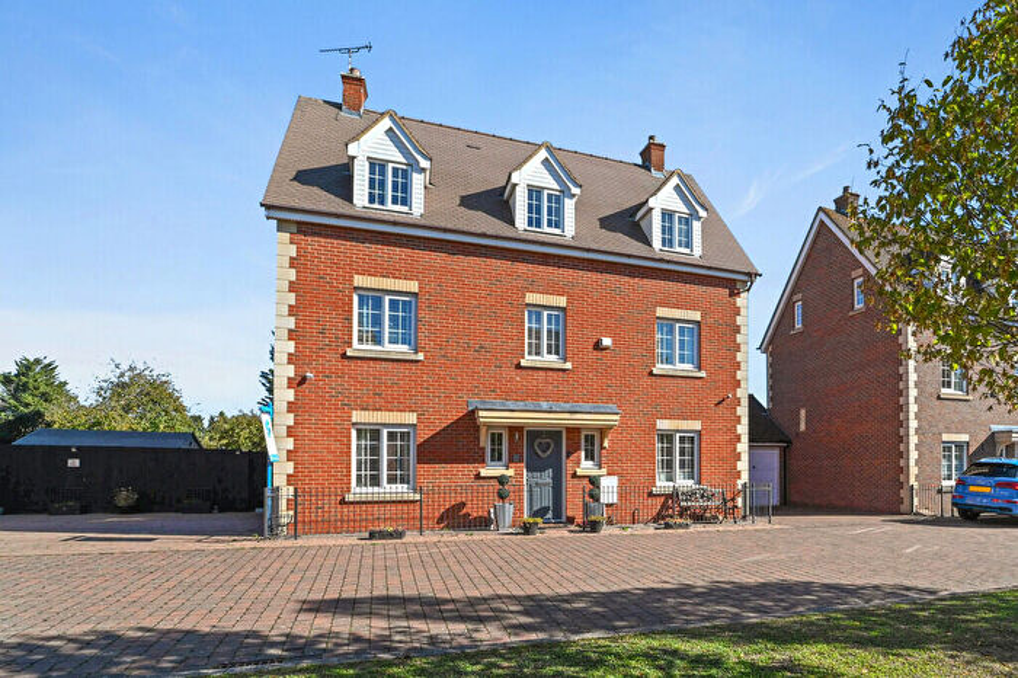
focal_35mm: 14
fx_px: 396
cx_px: 509
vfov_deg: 81.2
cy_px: 339
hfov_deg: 104.3
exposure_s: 1/400
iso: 400
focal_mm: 14
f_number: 11
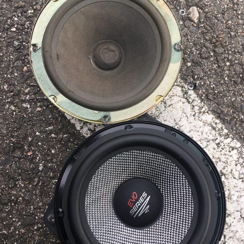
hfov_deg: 47.2
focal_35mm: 35
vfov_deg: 47.2
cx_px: 120
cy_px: 133
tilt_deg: -84.3
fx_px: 279
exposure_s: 1/330
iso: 25
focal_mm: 4.15
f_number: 2.2
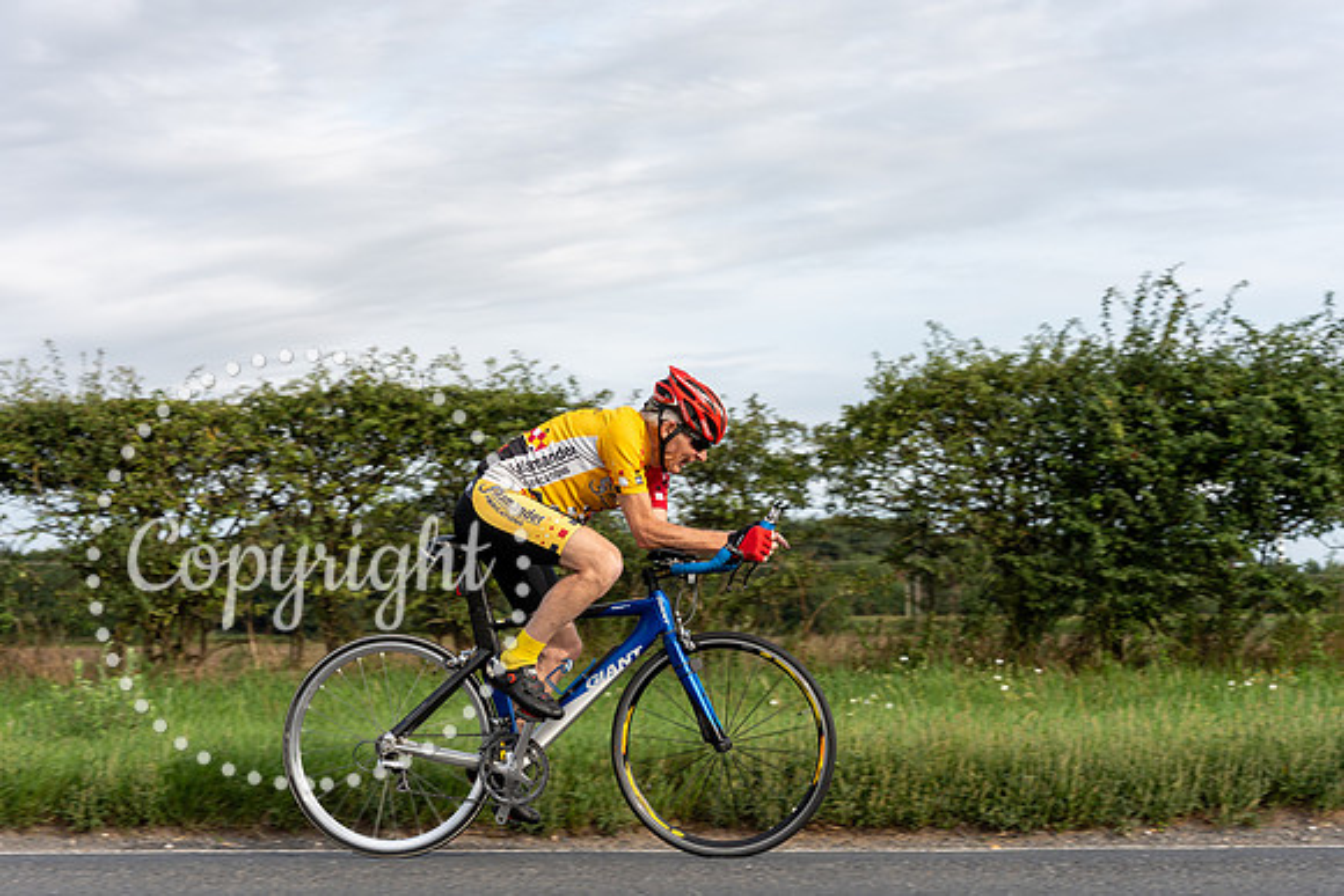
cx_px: 672
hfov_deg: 30.9
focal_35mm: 65
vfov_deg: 20.9
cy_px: 448
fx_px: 2429
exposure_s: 1/640
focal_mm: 62
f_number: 5
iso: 160
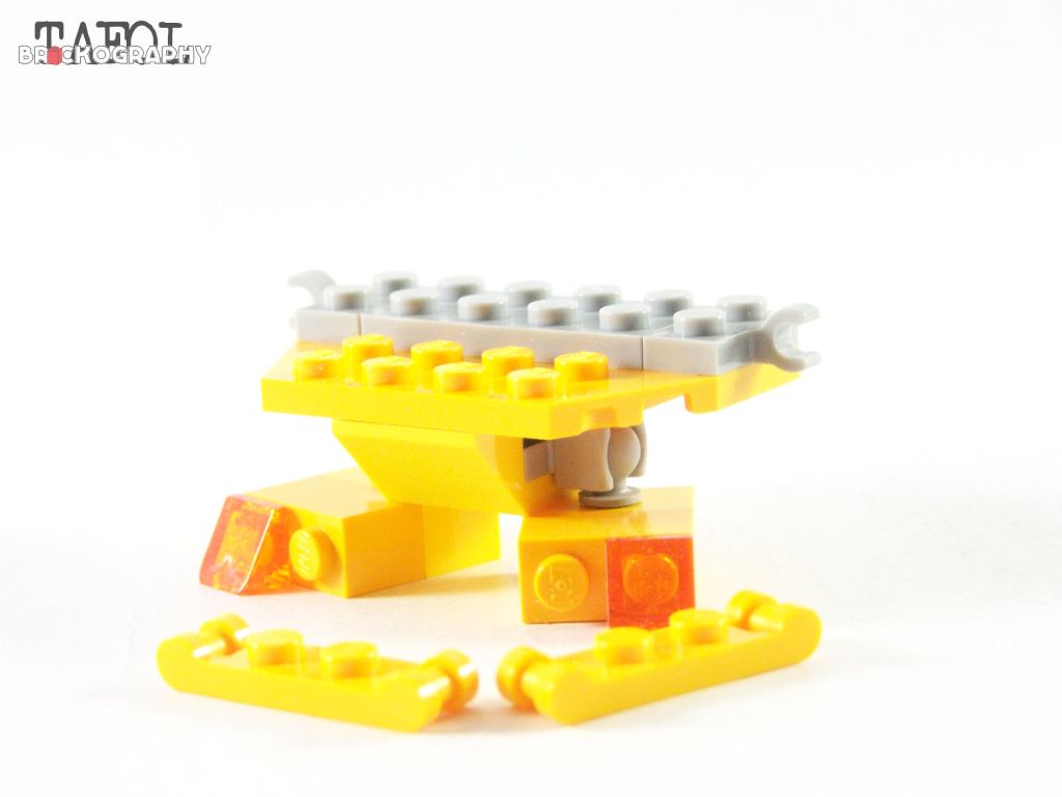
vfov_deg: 14.1
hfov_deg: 18.7
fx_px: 3221
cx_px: 531
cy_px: 398
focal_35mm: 105
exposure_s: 1/60
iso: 400
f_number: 3.6
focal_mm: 17.5
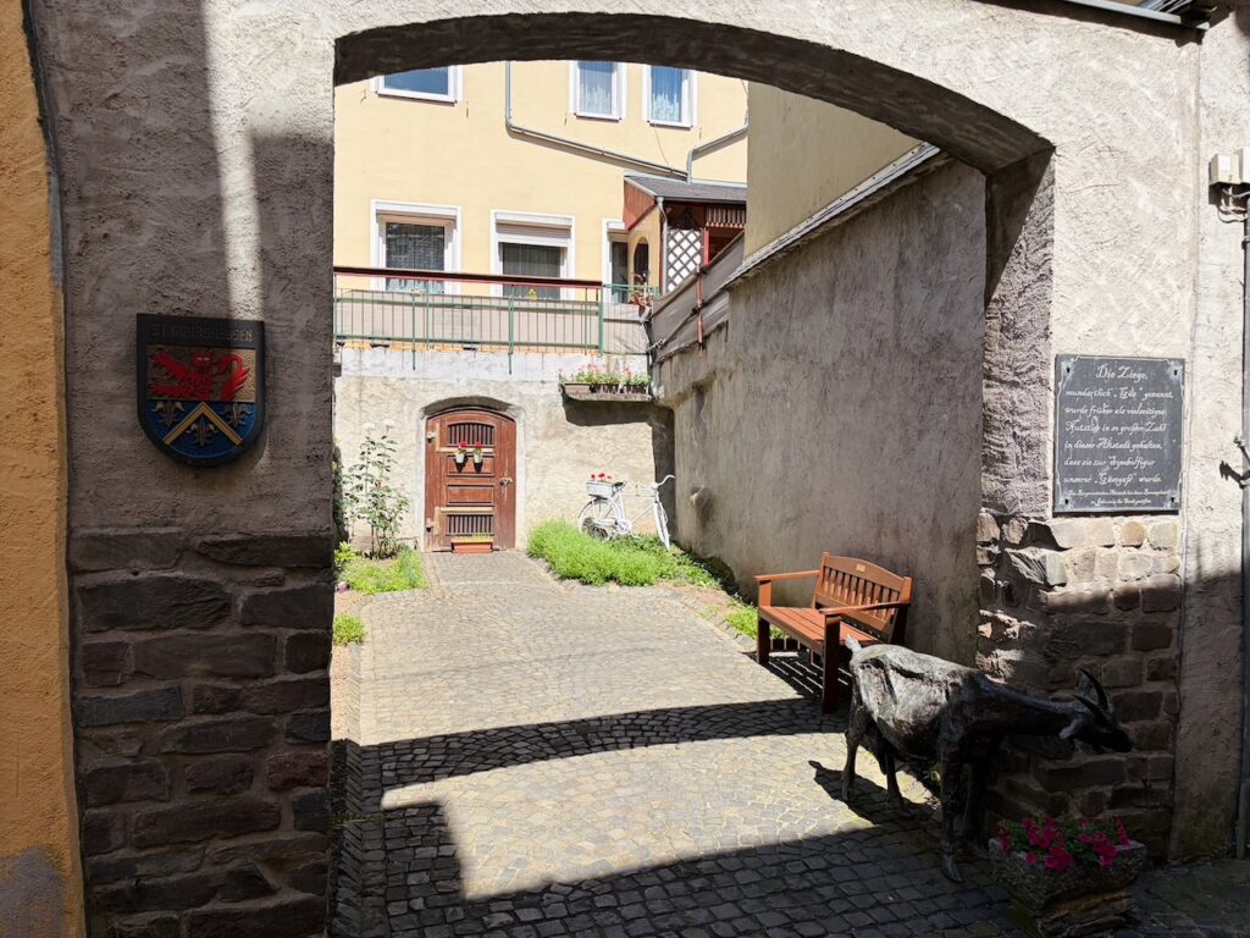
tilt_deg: -0.9
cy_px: 469
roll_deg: -0.5
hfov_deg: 67.3
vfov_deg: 53.1
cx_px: 625
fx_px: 939
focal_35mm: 26
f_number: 1.6
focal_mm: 5.96
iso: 50
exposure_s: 1/2364
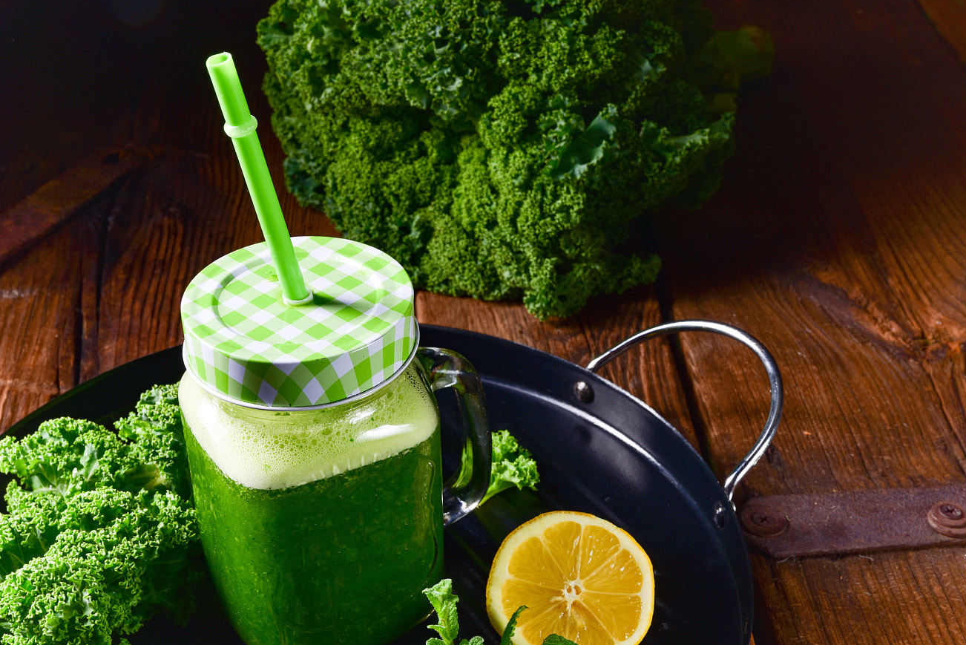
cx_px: 439
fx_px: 1584
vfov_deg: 23.0
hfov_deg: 33.9
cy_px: 368
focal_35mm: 59
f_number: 16
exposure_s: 1/160
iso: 64
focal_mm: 48
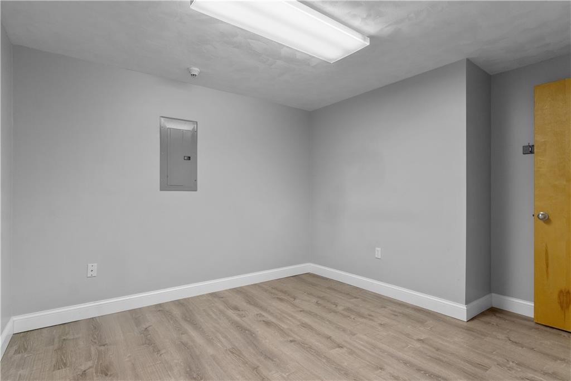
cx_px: 286
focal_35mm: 18
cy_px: 190
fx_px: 285
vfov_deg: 67.3
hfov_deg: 90.0
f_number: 7.1
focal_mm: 12
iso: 320
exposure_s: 1/20
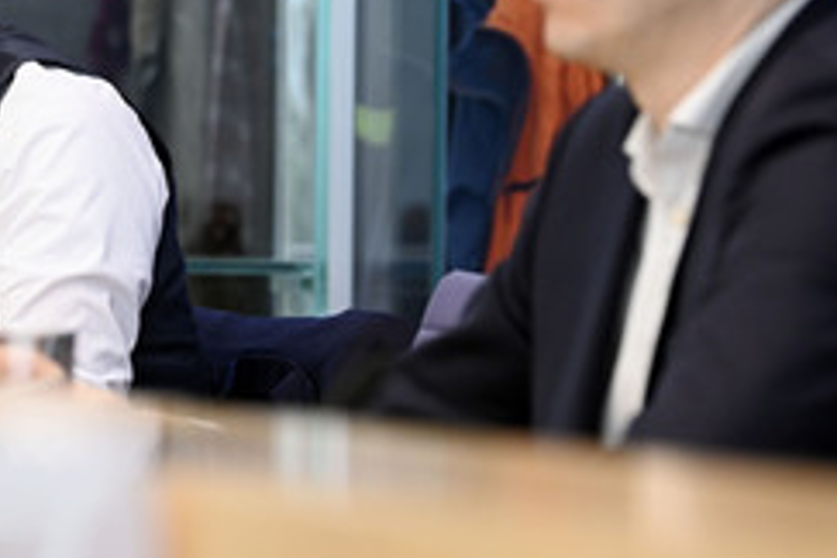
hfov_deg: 7.9
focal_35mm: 260
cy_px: 134
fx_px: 6045
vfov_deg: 5.3
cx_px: 78
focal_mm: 140
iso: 3200
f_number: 5.6
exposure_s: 1/400
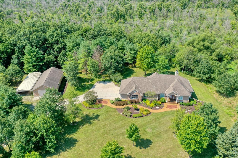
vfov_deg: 46.4
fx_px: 185
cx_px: 119
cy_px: 79
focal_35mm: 28
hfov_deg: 65.5
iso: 100
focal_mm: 10.3
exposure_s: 1/80
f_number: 4
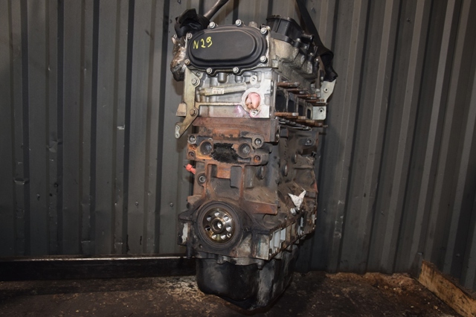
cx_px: 238
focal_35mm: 32
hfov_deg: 59.5
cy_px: 158
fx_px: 416
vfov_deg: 41.7
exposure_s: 1/60
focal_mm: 21
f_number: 5
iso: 800
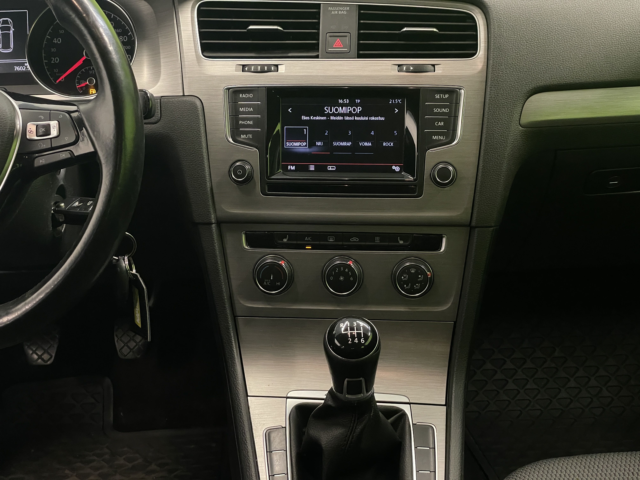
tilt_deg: -23.3
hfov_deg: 36.8
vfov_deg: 28.0
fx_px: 961
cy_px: 240
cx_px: 320
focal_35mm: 52
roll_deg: +2.0
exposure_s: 1/50
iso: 400
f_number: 2
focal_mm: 6
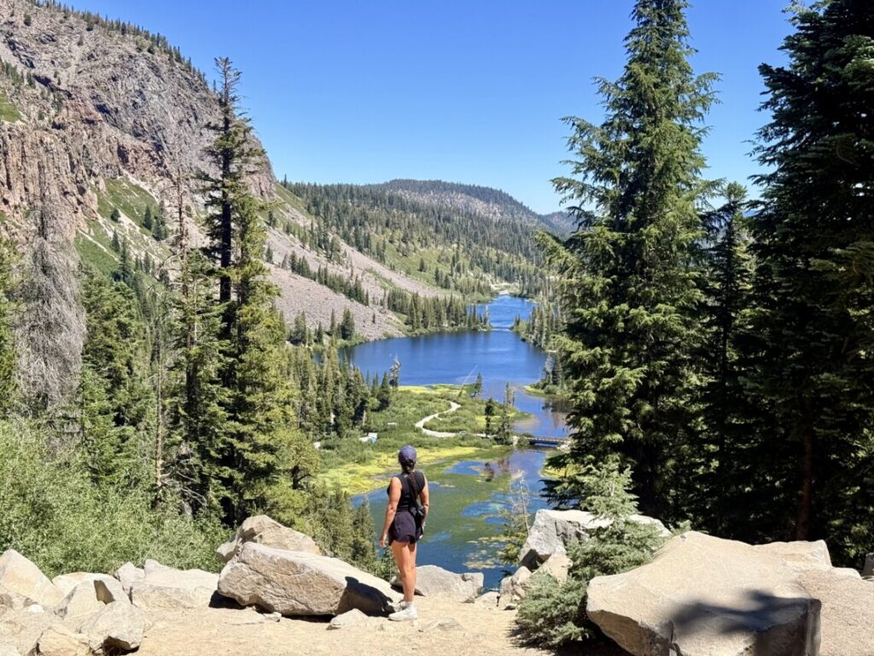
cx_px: 437
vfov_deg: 30.3
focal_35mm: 48
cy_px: 328
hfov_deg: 39.7
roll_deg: -0.4
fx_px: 1212
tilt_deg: -5.2
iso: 80
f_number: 1.78
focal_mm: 6.76
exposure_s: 1/4098
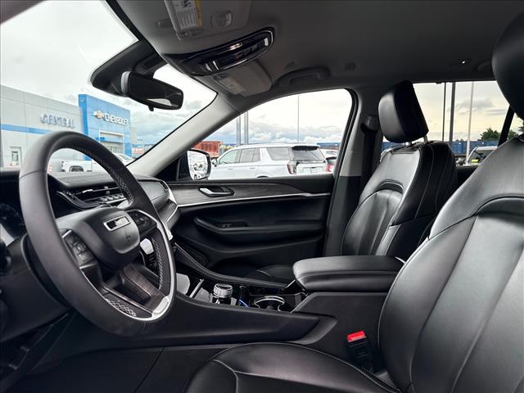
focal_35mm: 24
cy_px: 196
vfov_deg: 56.8
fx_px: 363
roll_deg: +1.0
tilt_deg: -5.1
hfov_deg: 71.6
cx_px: 262
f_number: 1.78
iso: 80
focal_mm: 6.76
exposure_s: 1/507
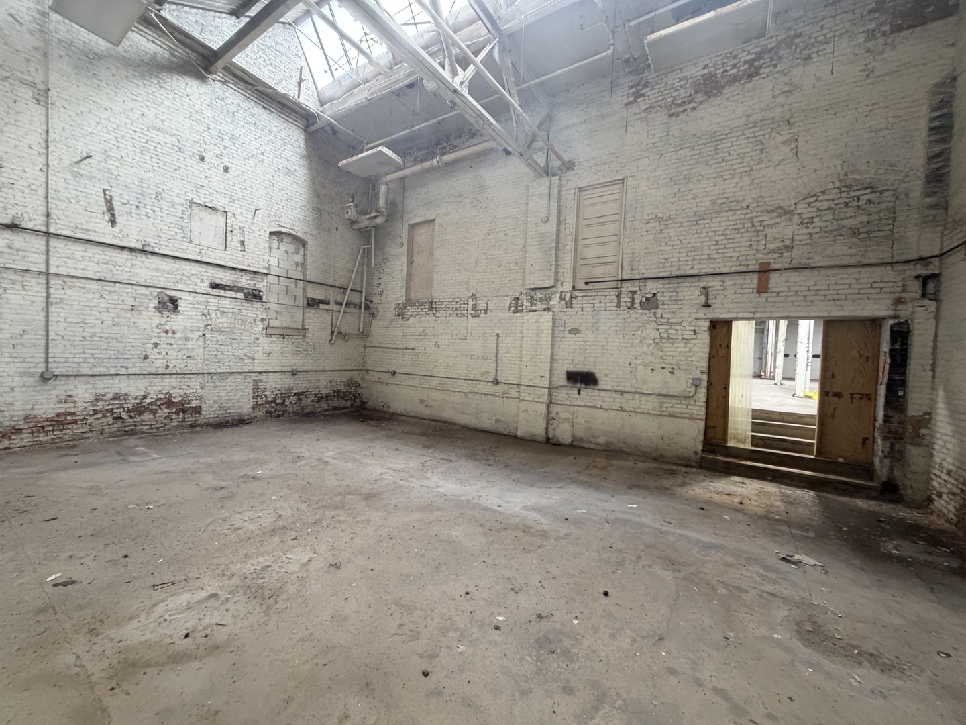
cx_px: 483
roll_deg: -1.9
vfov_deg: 85.7
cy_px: 362
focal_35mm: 14
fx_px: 391
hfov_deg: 102.1
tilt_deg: -0.7
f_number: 2.2
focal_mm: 2.22
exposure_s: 1/74
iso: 320
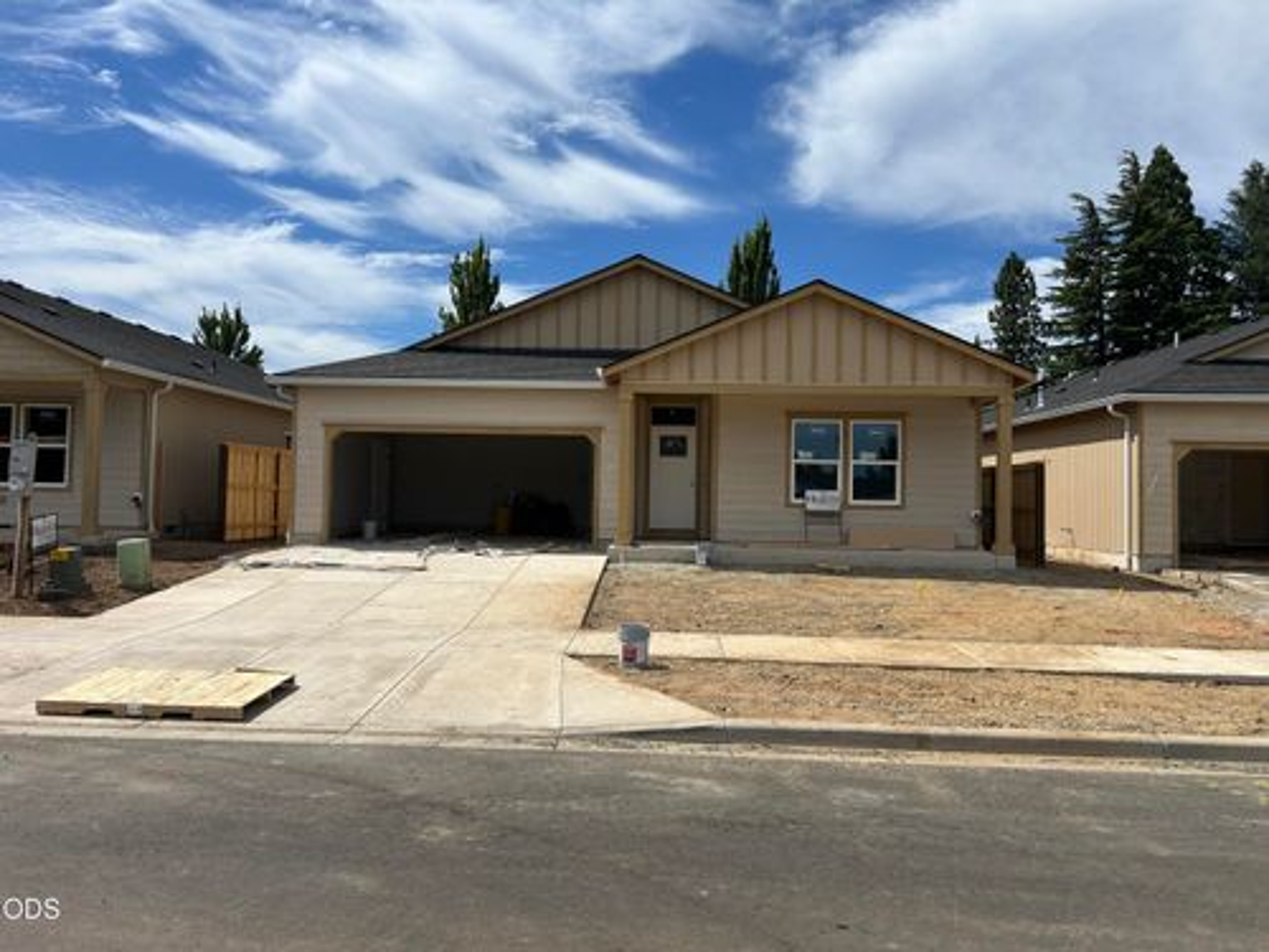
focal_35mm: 26
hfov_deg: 67.3
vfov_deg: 53.1
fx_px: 953
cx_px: 634
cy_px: 476
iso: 50
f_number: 1.5
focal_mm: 5.7
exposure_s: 1/7463
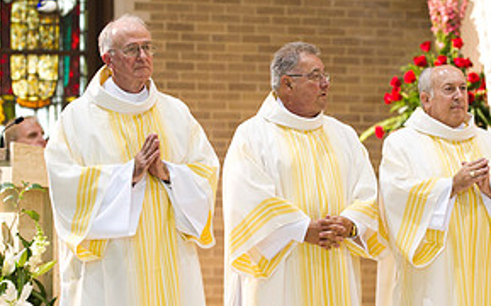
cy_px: 209
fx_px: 2874
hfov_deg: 9.8
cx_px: 341
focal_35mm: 215
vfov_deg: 6.1
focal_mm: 105
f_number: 2.8
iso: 2000
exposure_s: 1/100
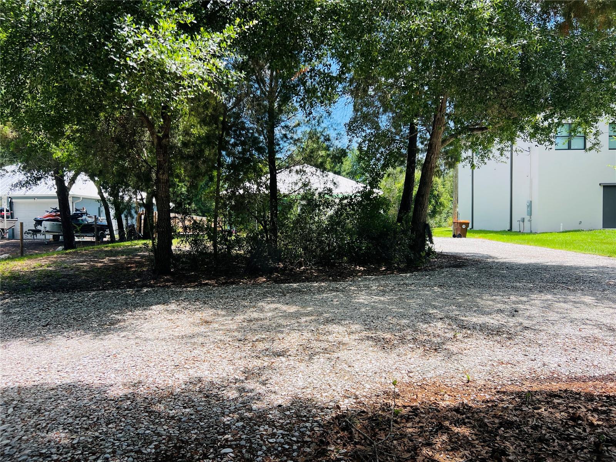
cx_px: 308
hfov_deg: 67.3
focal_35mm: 26
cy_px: 231
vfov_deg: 53.1
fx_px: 463
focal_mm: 5.7
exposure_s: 1/1808
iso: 50
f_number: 1.5
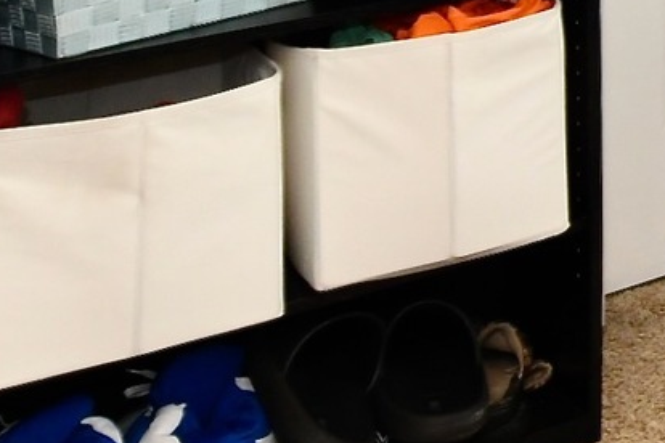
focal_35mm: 104
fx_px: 1921
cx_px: 1691
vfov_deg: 11.3
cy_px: -554
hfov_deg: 13.2
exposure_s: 1/80
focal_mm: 14
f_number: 6.3
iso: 640
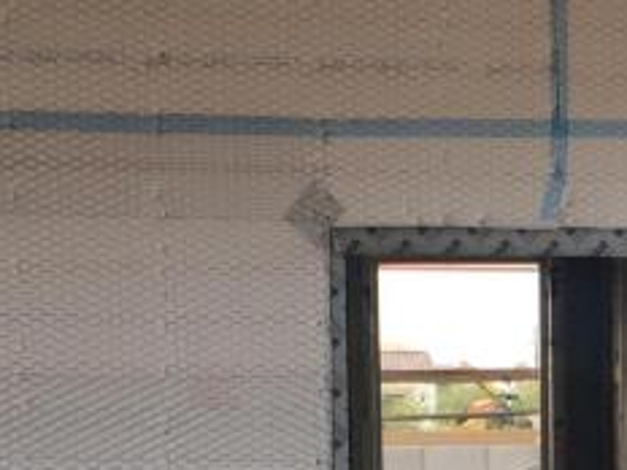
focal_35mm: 128
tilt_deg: -6.4
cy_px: 670
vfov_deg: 11.2
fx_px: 2318
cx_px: 641
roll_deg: +0.0
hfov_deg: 15.1
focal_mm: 4.15
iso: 32
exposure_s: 1/476
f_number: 2.2
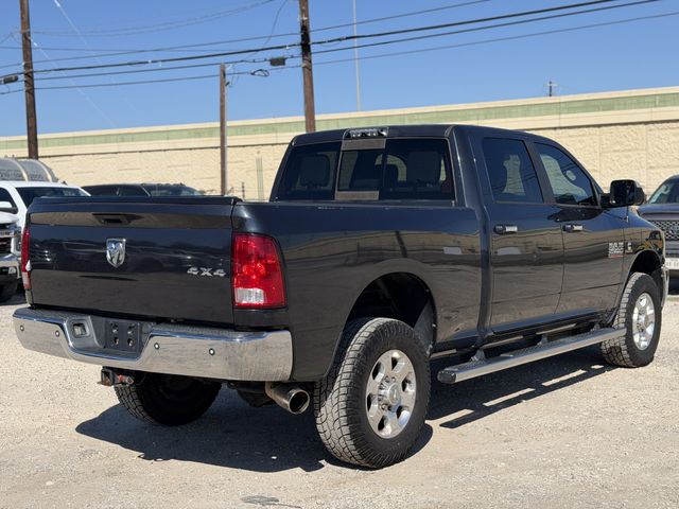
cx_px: 340
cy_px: 254
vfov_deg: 30.3
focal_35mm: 48
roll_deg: +2.9
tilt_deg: -3.2
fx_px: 942
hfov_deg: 39.7
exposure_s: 1/5587
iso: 64
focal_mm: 6.76
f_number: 1.78
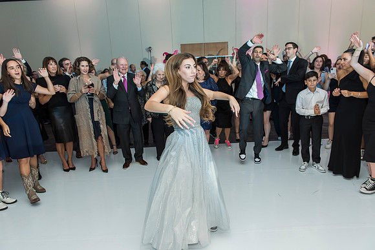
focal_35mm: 24
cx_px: 188
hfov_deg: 73.7
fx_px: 250
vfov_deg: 53.2
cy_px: 125
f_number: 4
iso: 800
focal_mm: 24
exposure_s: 1/100
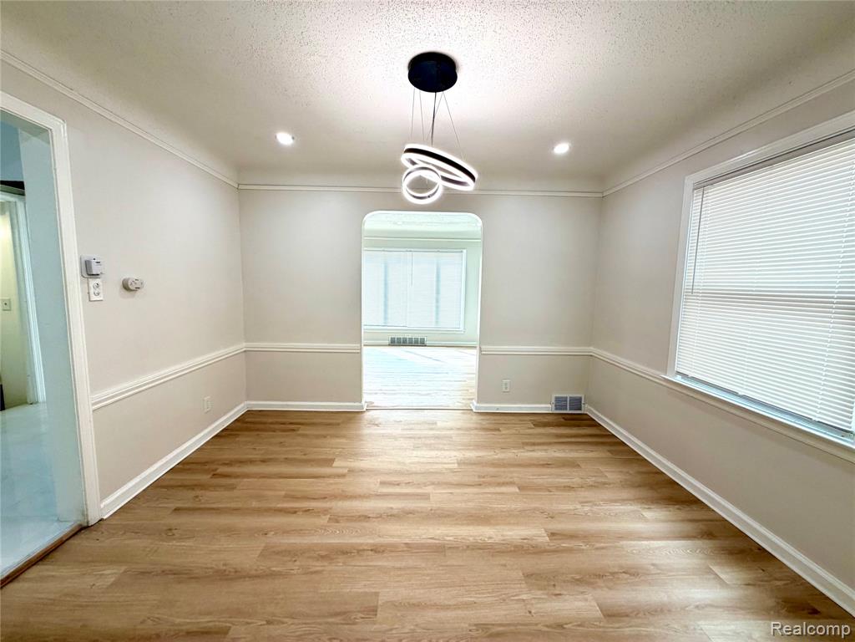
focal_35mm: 14
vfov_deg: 85.7
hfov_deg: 102.1
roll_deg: -0.9
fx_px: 346
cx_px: 428
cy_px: 321
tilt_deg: -6.0
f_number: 2.2
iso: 160
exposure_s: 1/121
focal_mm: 2.22
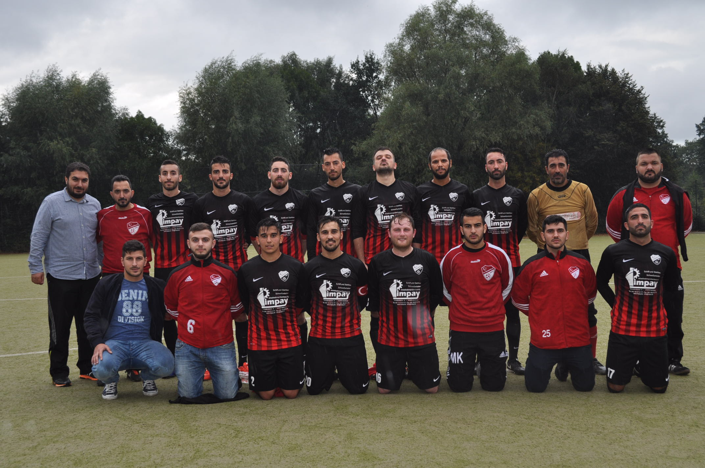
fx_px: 851
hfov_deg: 45.0
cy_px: 234
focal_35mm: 44
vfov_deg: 30.8
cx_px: 352
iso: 200
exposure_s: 1/200
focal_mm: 29
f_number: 6.3
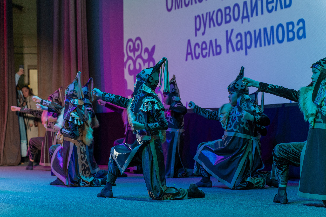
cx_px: 155
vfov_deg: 17.3
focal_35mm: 79
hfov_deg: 25.7
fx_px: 713
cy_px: 111
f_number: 3.5
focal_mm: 75
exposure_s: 1/160
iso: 1600
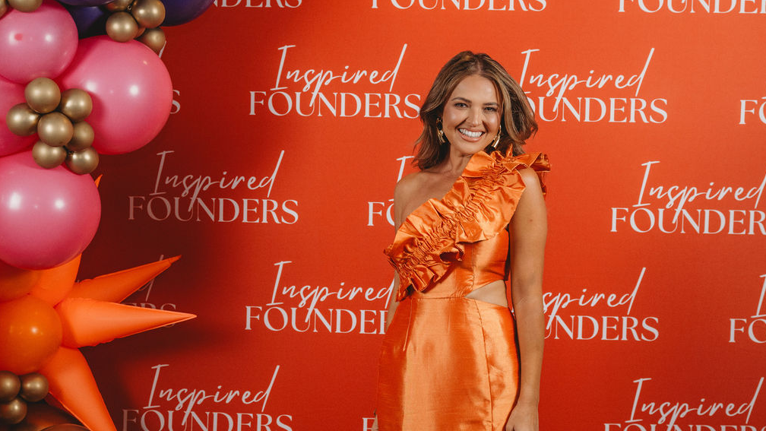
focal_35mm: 61
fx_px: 1239
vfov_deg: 19.7
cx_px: 444
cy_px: 189
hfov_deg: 34.3
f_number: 4.5
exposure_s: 1/200
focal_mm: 50
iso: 1600
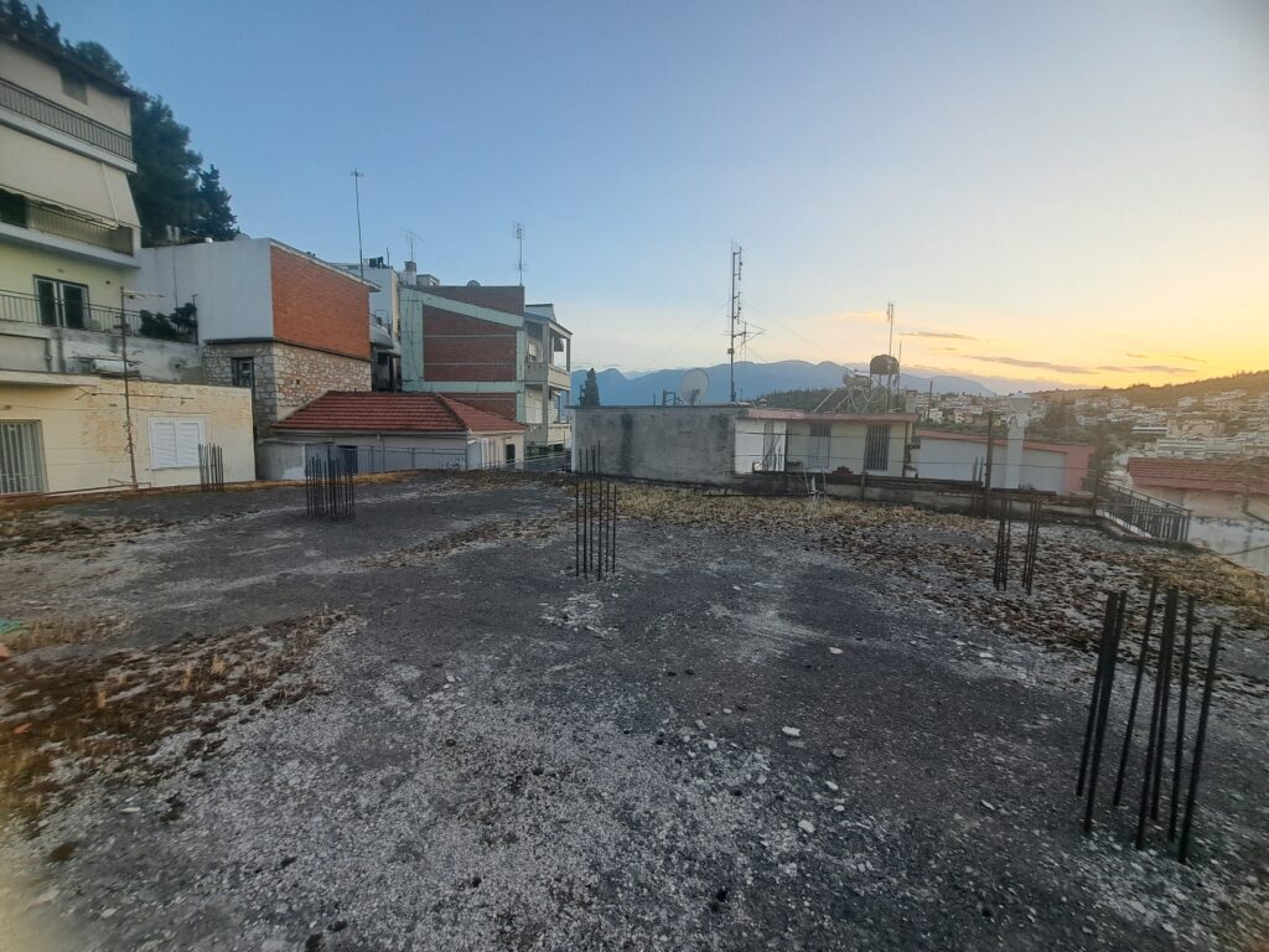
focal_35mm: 13
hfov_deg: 106.2
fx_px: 477
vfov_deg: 89.9
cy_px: 476
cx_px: 634
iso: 50
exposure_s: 1/205
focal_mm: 1.74
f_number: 2.2
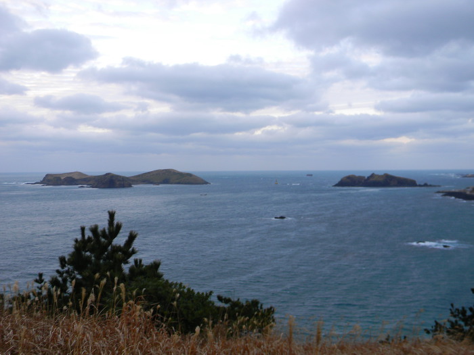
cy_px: 178
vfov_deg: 39.7
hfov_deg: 51.4
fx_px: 493
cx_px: 237
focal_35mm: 36
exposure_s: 1/35.8
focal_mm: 6.4
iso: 80
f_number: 3.7
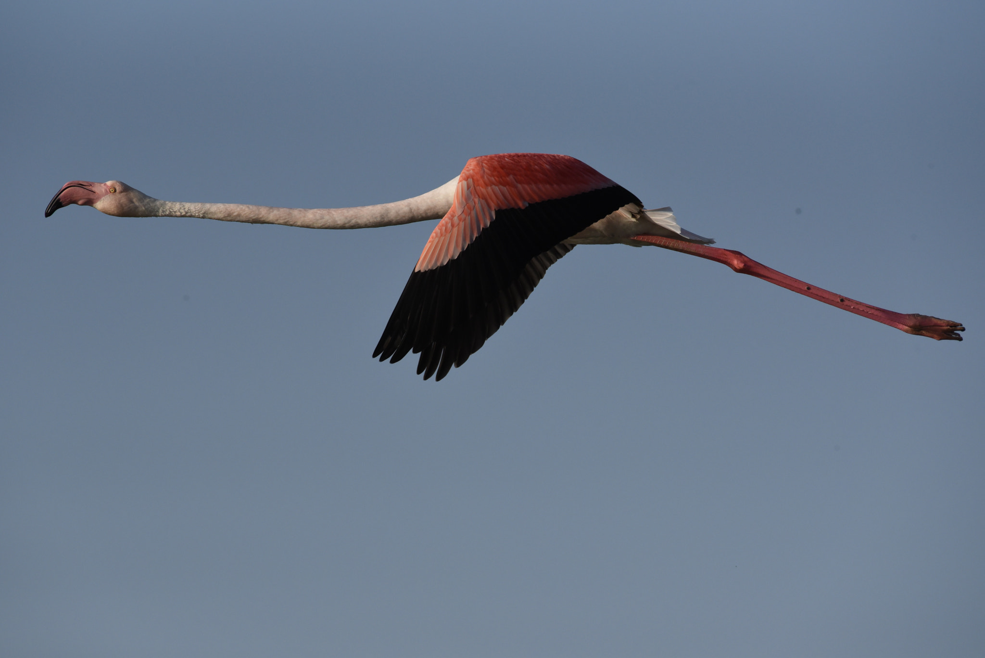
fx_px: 13685
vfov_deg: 2.8
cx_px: 492
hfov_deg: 4.1
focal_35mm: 500
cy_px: 329
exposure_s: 1/4000
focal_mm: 500
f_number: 11
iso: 1400
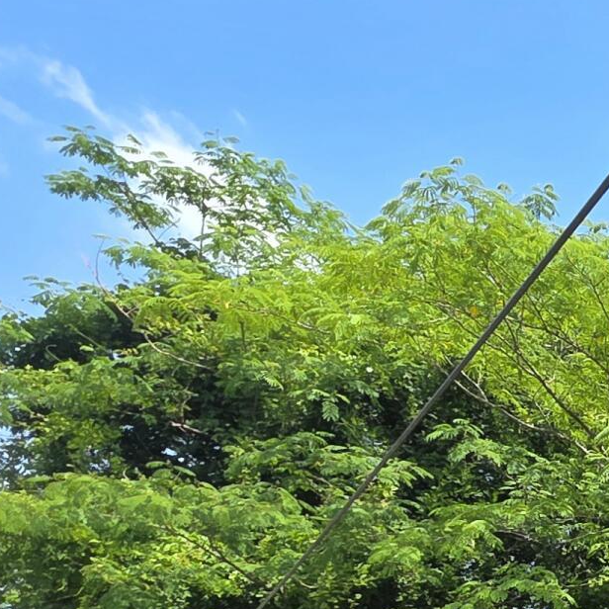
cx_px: 1169
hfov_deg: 19.7
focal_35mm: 56
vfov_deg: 26.2
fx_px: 1115
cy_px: 784
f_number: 1.9
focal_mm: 2.2
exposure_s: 1/769
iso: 40
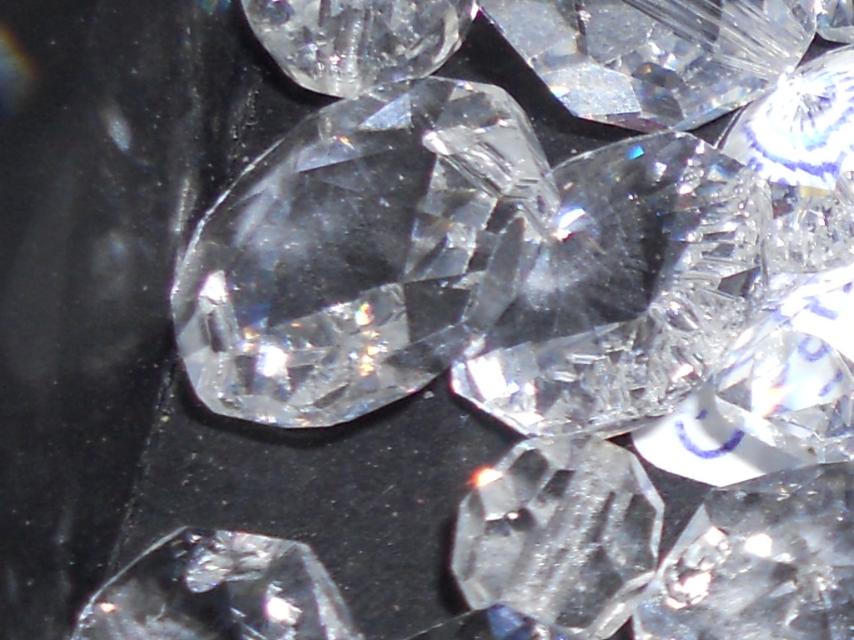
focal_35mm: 125
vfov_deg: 11.8
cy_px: 558
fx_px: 3084
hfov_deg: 13.9
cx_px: 1572
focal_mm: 5.8
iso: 80
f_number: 8.8
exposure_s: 1/25
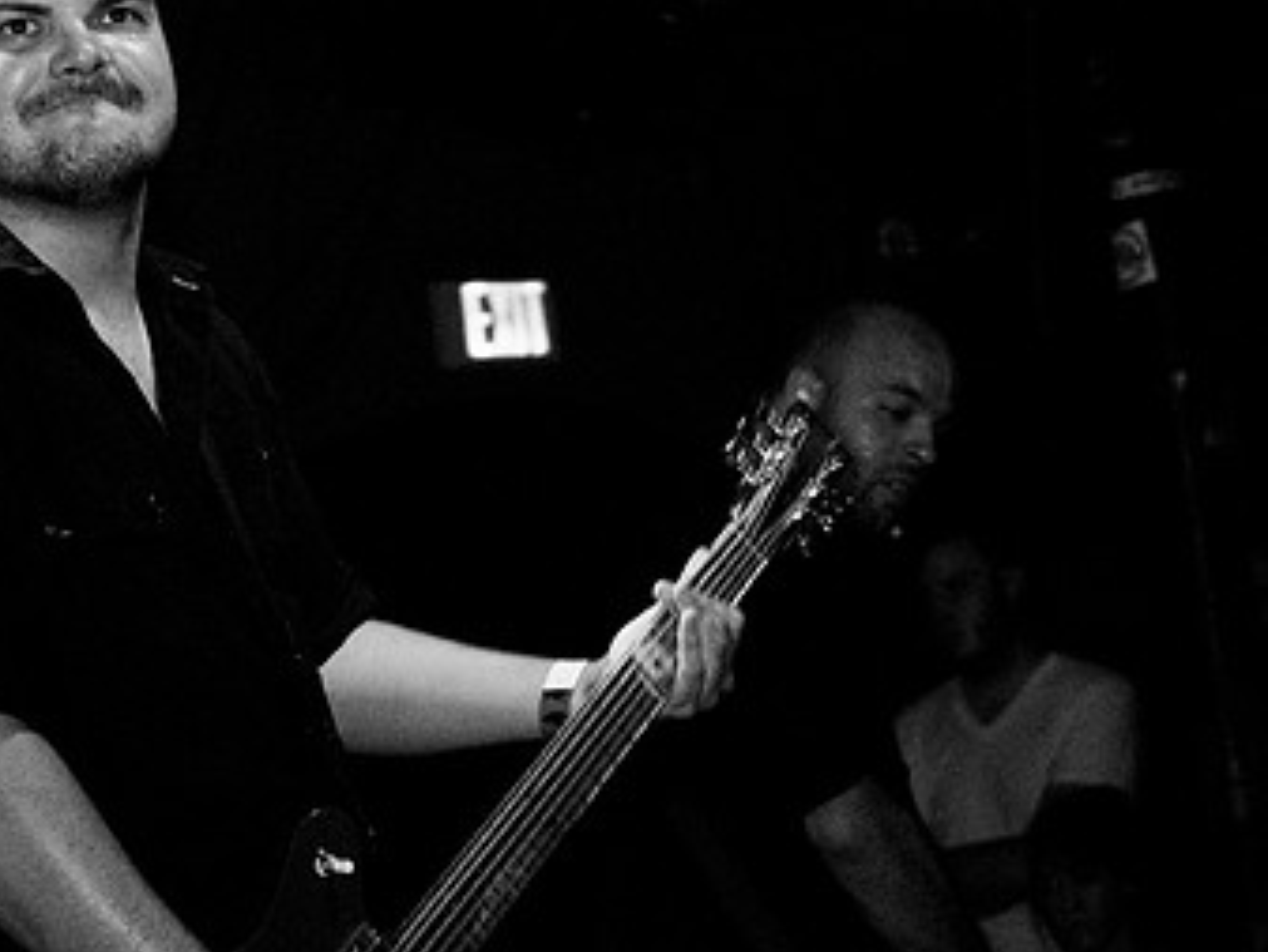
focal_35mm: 87
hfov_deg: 22.5
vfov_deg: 17.0
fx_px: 3182
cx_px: 433
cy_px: 502
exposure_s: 1/80
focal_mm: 35
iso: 1000
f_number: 2.8
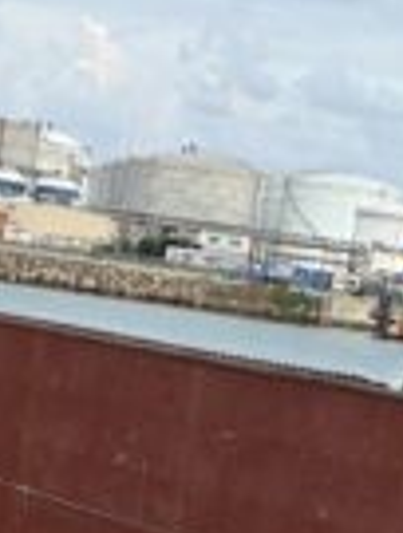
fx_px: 2688
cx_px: 16
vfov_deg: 10.3
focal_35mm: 174
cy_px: 1117
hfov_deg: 8.5
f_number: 1.7
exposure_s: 1/180
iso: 50
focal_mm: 6.3
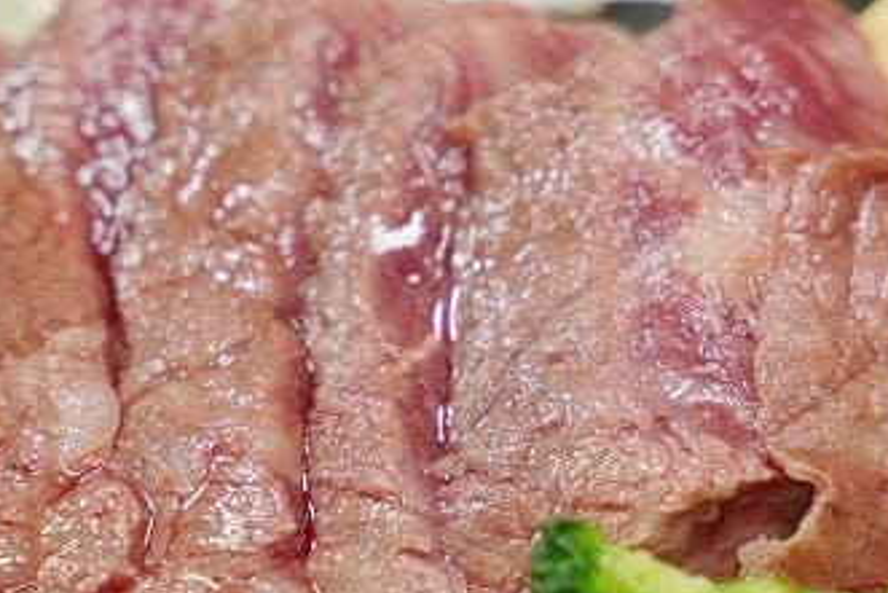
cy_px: 298
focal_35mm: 272
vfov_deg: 5.1
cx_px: 338
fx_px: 6712
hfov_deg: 7.6
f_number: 4
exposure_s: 1/80
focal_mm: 75
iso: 200
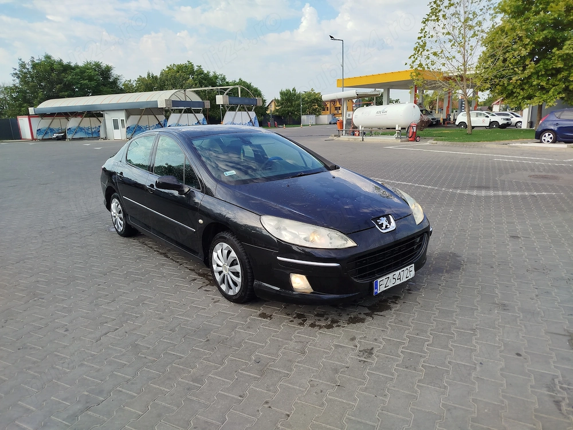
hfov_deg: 71.6
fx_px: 397
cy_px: 215
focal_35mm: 24
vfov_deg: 56.8
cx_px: 286
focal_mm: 5.31
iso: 50
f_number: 1.7
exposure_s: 1/715
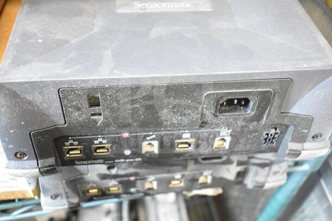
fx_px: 346
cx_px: 166
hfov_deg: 51.3
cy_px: 110
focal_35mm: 38
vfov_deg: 35.5
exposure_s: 1/40
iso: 4500
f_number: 4
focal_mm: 25
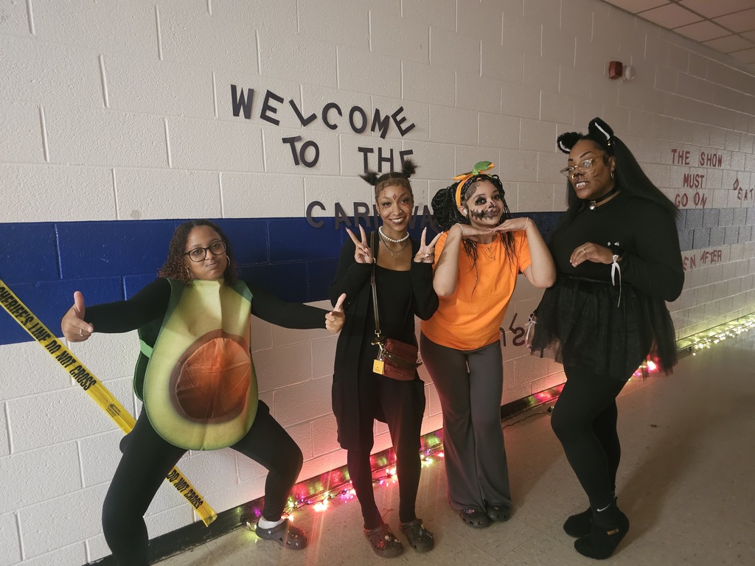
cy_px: 283
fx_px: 502
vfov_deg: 58.9
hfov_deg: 73.9
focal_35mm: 23
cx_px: 378
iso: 1250
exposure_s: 1/17.2
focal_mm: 6.3
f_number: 1.7
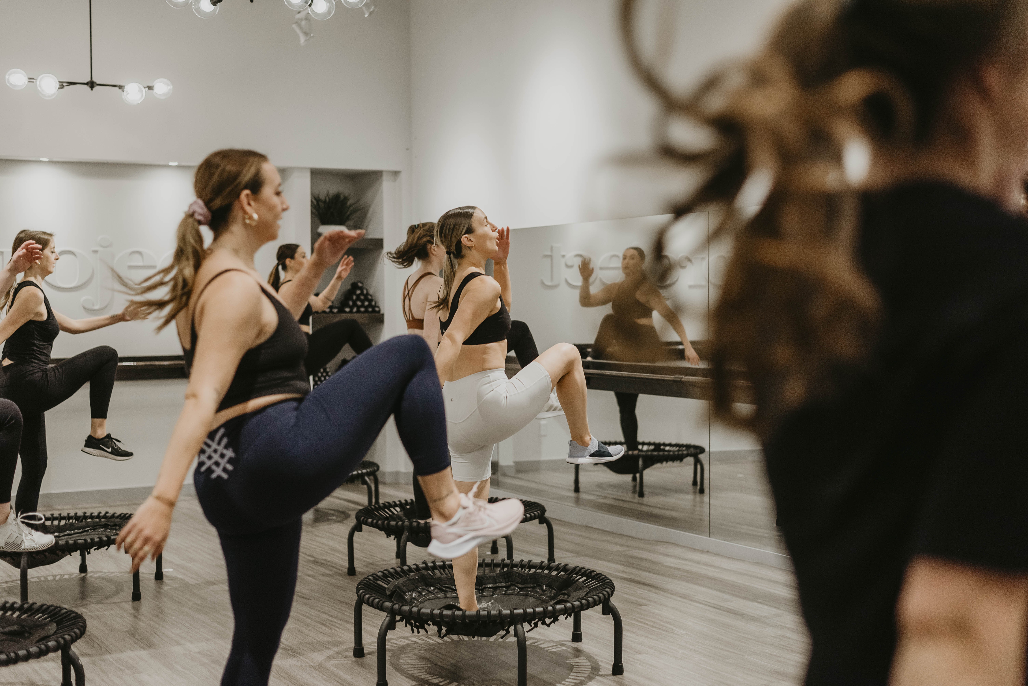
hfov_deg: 39.6
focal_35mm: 50
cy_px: 343
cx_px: 514
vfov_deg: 27.0
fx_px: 1428
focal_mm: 50
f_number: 2.5
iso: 500
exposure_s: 1/400
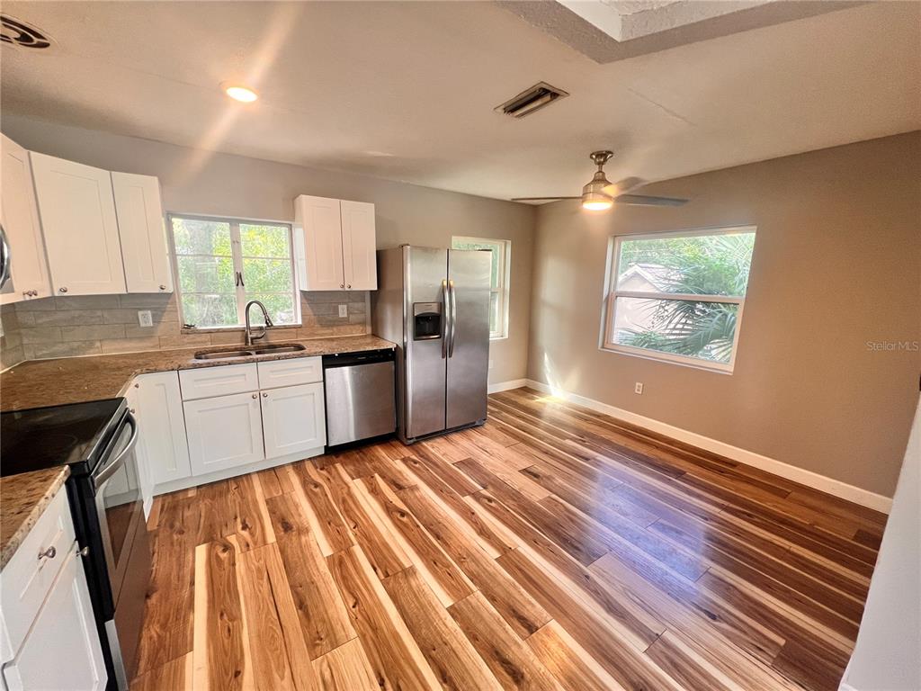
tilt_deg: -11.6
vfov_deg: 89.9
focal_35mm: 13
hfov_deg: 106.2
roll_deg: -0.3
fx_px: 346
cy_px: 346
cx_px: 460
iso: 160
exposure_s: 1/60
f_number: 1.8
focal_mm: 1.57
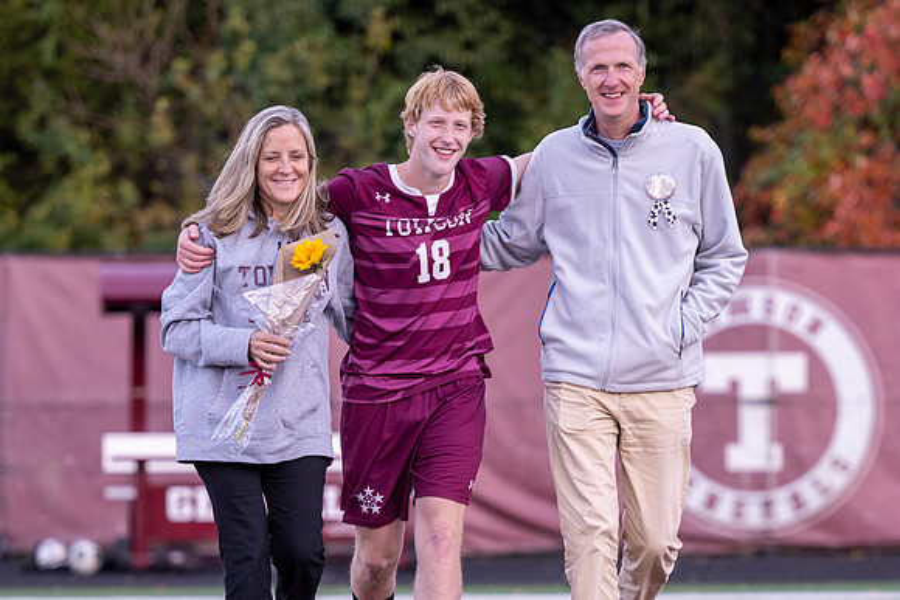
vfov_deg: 5.1
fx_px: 6683
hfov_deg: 7.7
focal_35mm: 267
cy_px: 440
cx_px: 585
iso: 720
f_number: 3.5
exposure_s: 1/400
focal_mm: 175
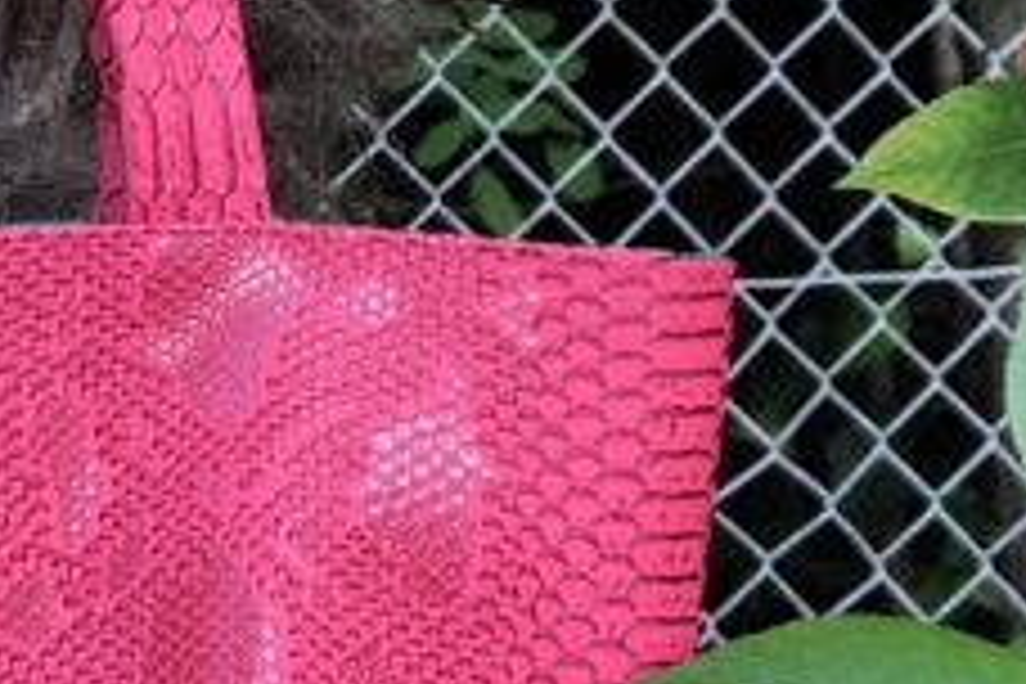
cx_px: 54
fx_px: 6925
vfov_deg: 5.7
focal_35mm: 243
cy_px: 414
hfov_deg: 8.4
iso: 40
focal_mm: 6
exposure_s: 1/60
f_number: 2.4
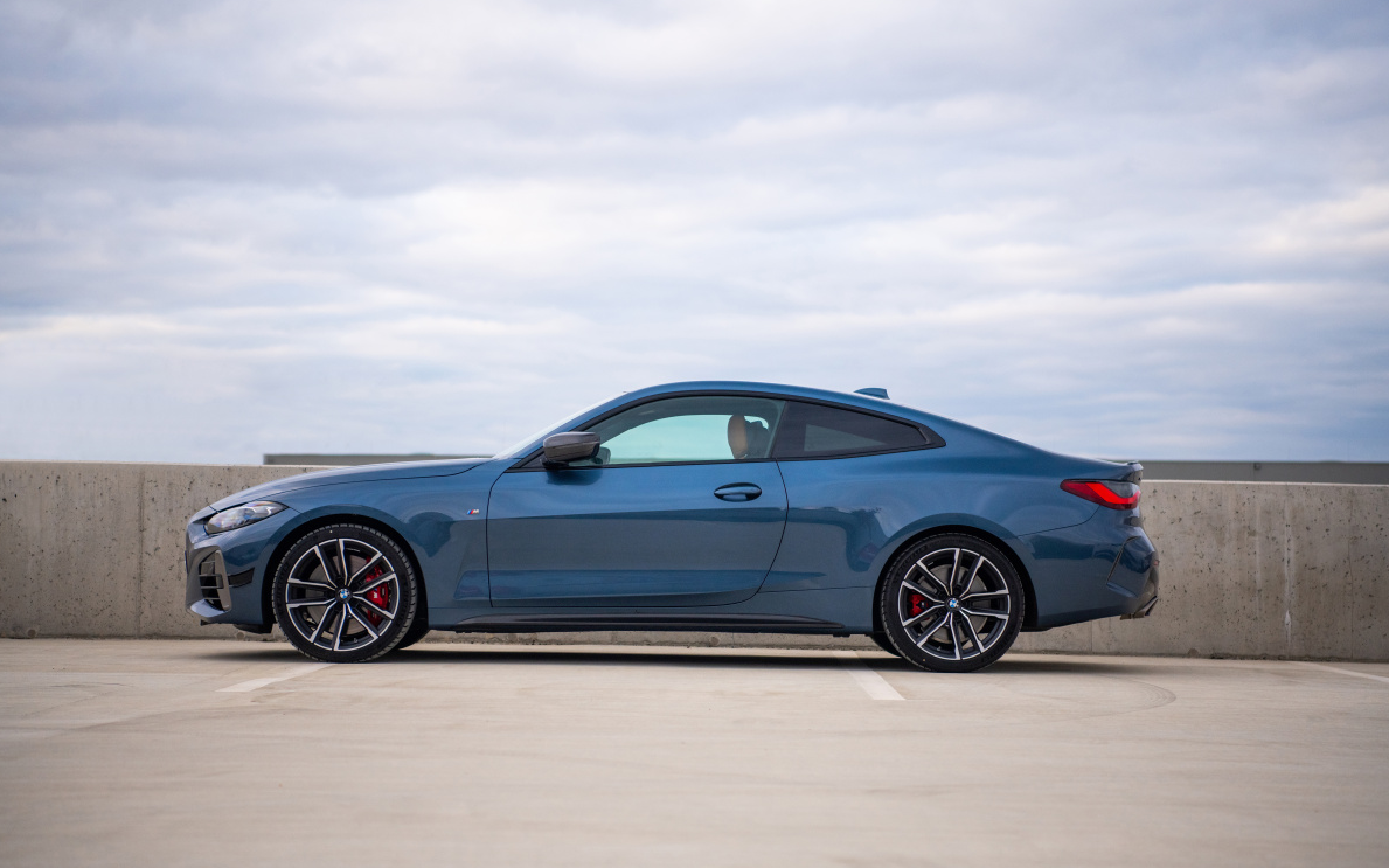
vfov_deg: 18.1
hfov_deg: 28.6
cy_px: 450
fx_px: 2725
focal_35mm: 72
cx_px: 696
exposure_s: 1/640
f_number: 2.8
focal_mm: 70
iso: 400
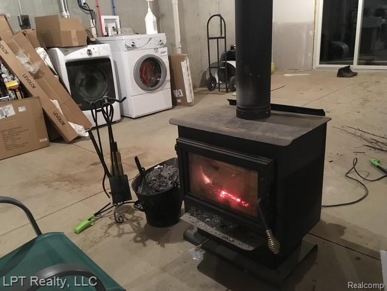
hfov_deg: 61.7
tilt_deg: -18.9
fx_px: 324
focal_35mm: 29
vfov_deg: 48.2
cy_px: 146
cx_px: 194
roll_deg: +5.0
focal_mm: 4.15
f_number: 2.2
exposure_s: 1/15
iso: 500
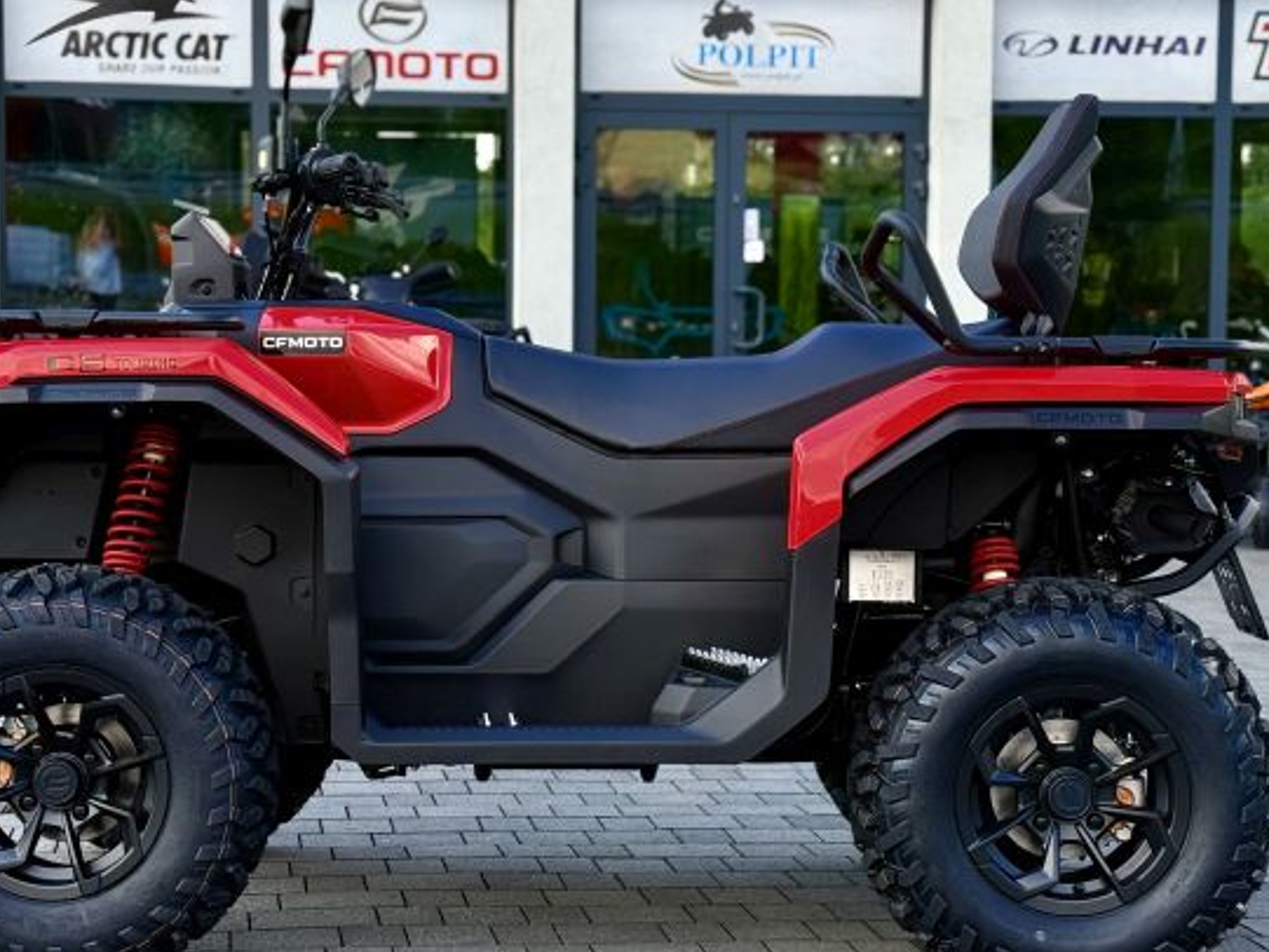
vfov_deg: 20.7
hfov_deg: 27.4
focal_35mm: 71
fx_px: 2603
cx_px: 568
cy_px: 441
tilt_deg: -2.2
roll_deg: -1.1
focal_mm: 6.76
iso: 64
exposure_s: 1/620
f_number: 1.78
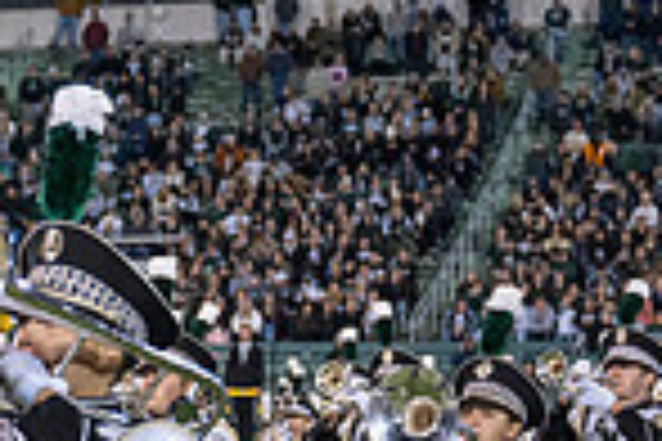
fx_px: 3402
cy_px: 533
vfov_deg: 7.4
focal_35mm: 185
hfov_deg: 10.3
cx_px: -626
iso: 1250
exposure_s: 1/500
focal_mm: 47
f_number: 3.2
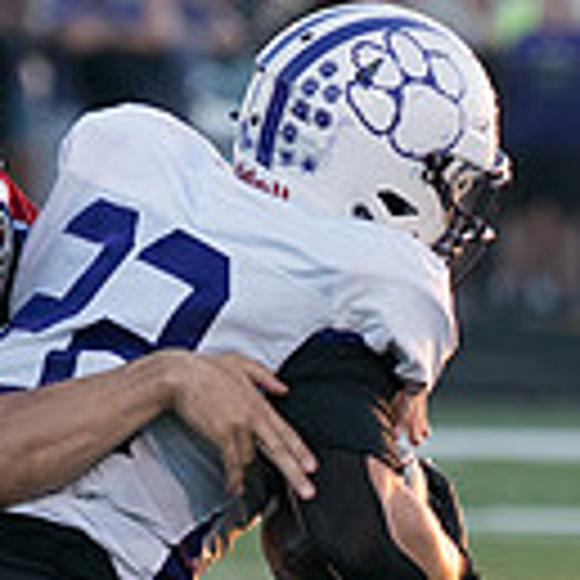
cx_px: 264
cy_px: 706
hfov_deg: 1.5
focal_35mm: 1169
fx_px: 22160
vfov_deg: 1.5
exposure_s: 1/1000
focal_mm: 142
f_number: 2.8
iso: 1000
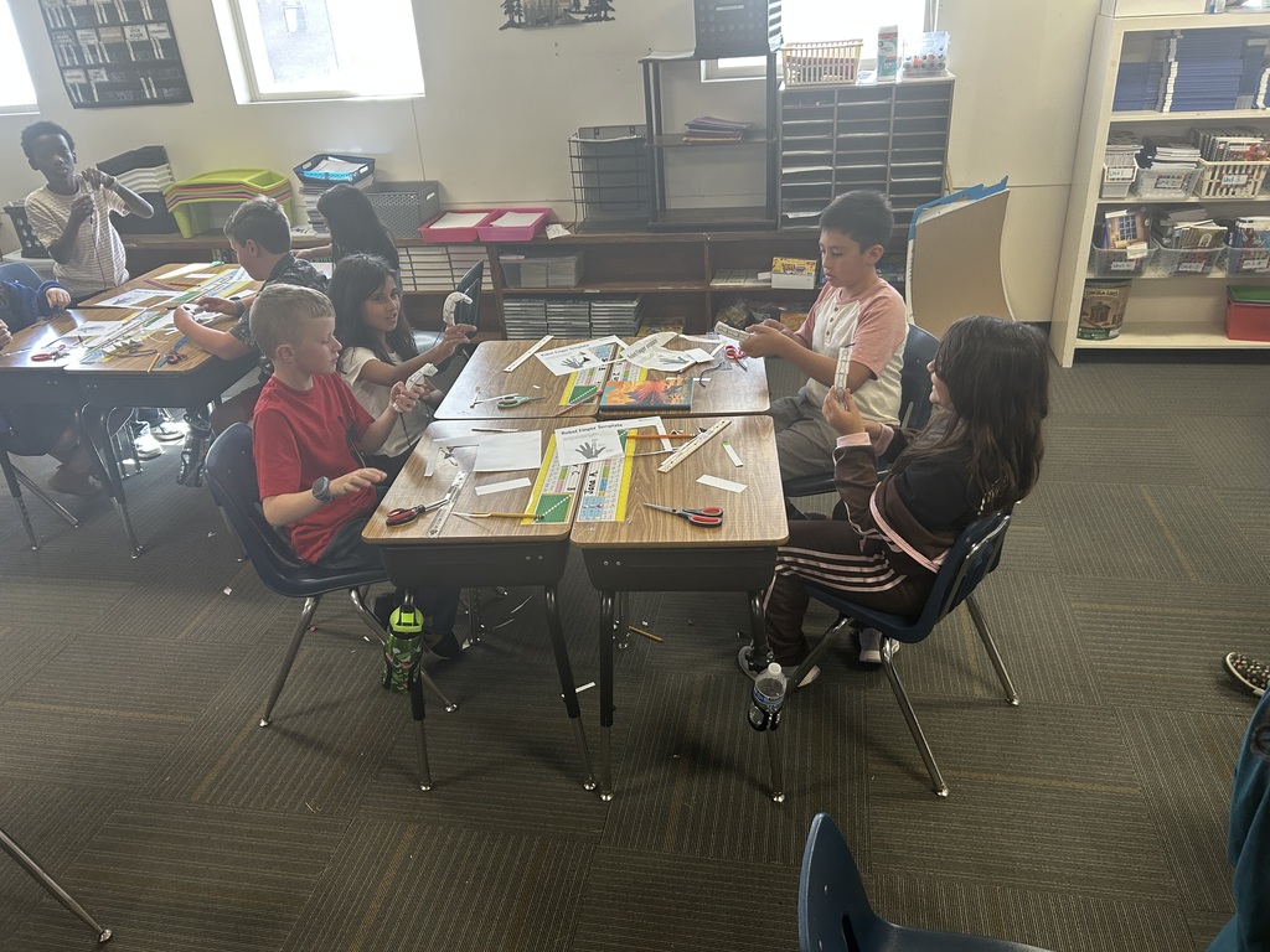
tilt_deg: -30.2
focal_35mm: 26
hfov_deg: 67.3
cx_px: 635
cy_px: 476
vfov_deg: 53.1
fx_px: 954
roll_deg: +4.6
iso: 125
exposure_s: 1/120
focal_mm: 5.7
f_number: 1.5
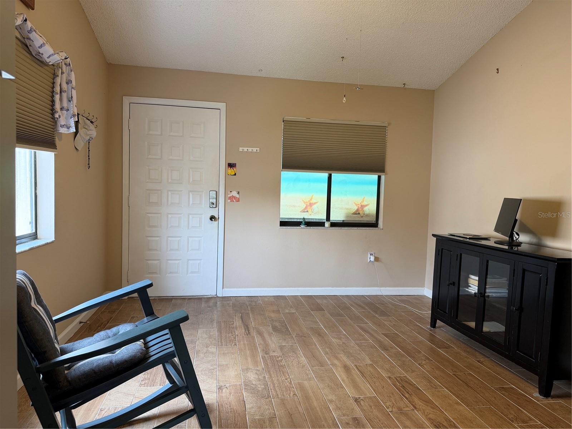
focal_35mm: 24
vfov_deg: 56.8
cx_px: 286
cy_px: 214
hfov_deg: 71.6
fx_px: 397
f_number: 1.78
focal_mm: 6.76
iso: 125
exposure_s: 1/60
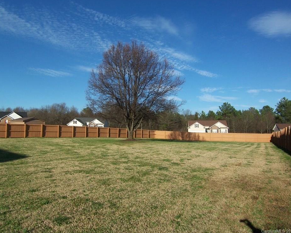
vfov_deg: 56.8
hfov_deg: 68.0
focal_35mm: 25
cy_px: 113
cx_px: 136
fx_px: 215
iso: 64
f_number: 5.6
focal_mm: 3.8
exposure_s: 1/400
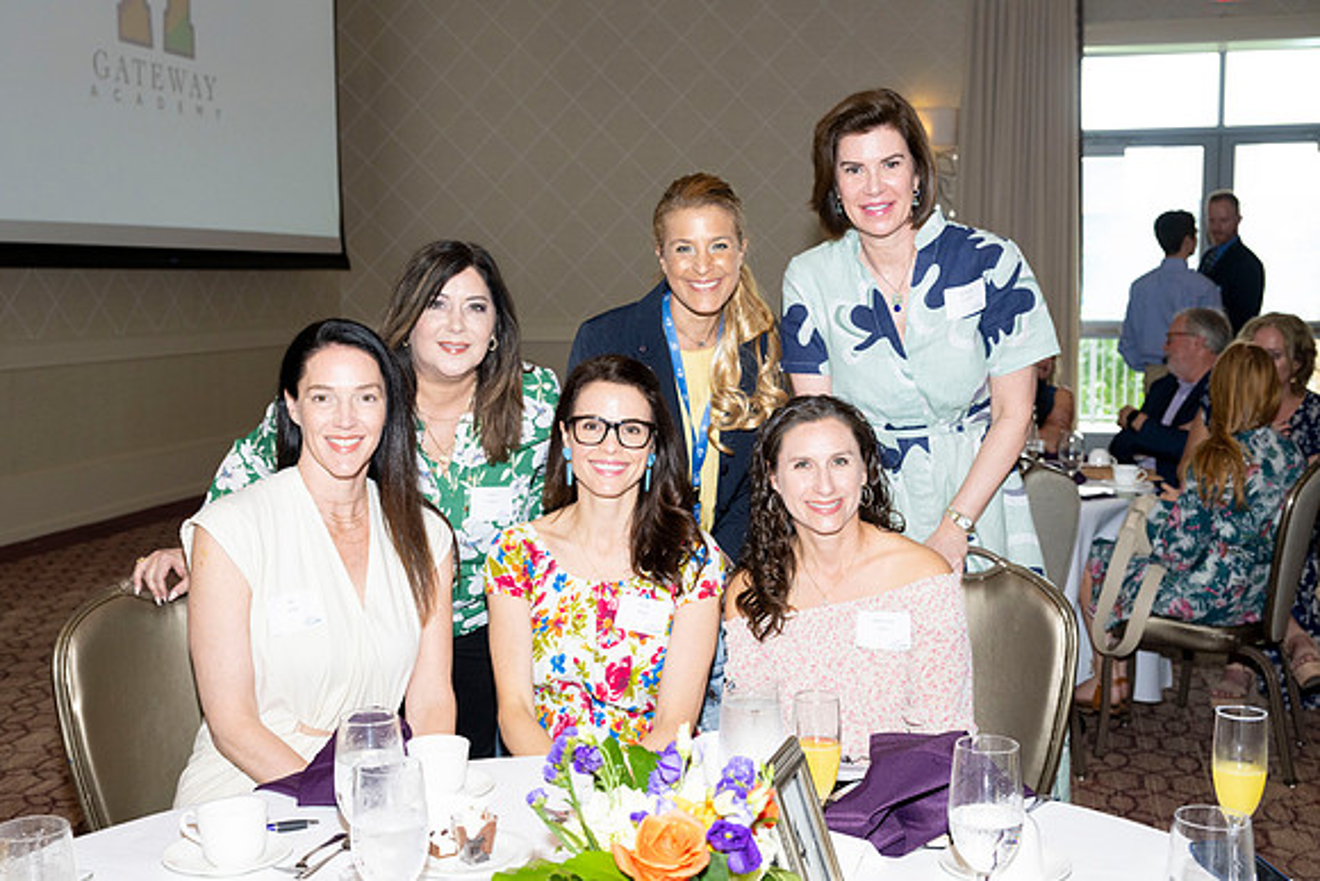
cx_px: 660
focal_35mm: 42
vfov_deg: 31.9
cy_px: 440
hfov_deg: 46.4
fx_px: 1540
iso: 1000
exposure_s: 1/160
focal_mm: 42
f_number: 5.6
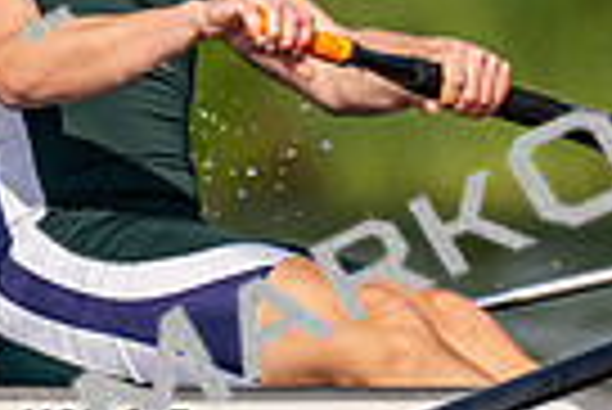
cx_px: 702
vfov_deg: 0.4
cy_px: 2
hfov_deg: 0.5
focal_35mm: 3845
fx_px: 65434
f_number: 4
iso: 250
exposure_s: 1/2500
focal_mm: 600
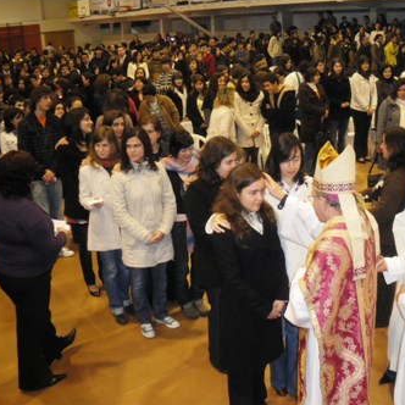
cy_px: 201
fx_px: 569
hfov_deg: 39.0
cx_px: 240
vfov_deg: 39.2
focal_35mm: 43
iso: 400
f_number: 3.5
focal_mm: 6.3
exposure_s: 1/50
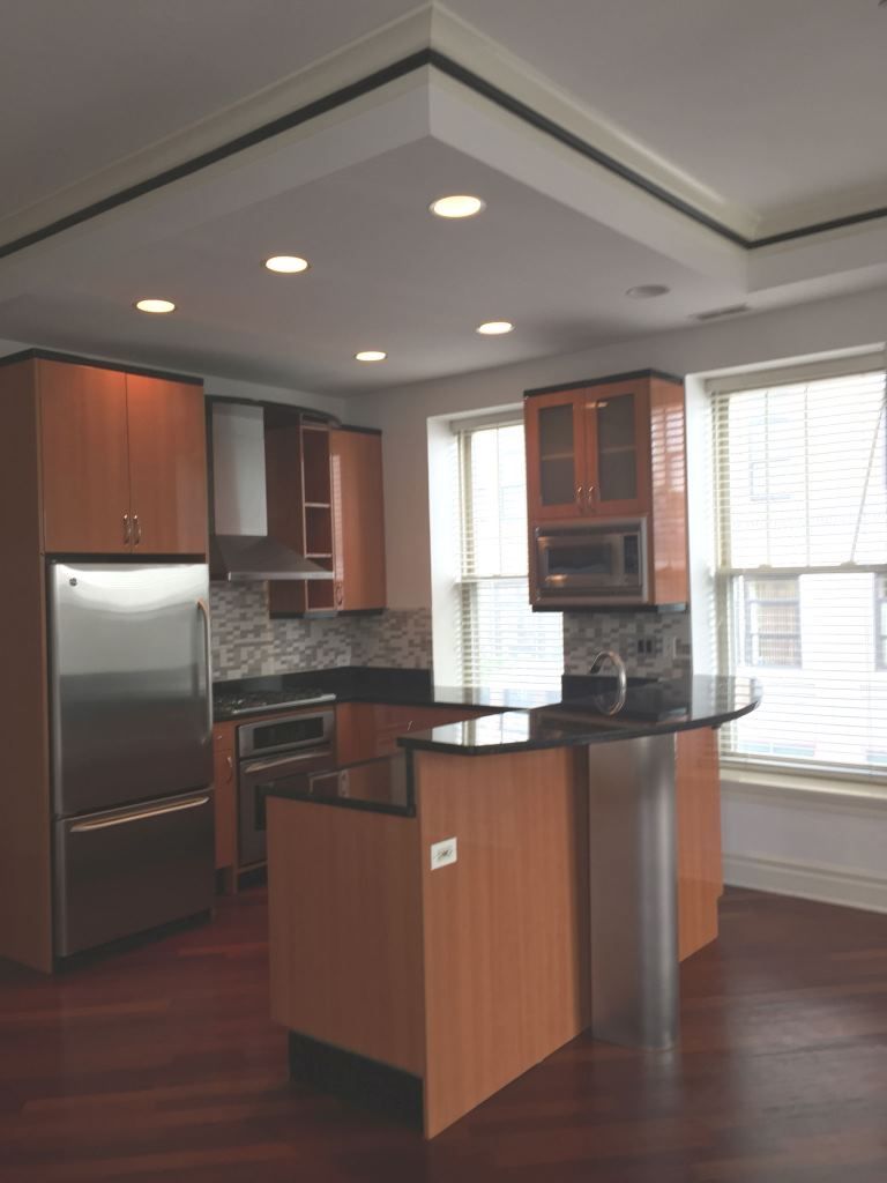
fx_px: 991
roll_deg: +1.2
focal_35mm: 29
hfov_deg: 48.2
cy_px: 592
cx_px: 444
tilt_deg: -0.7
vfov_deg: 61.7
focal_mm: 4.15
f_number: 2.2
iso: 32
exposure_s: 1/40
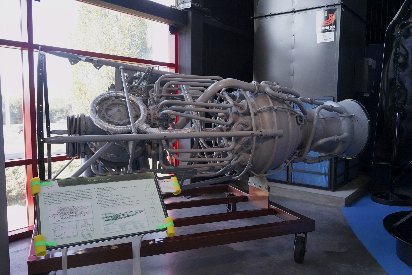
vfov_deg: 42.3
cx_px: 206
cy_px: 138
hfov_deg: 60.3
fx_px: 355
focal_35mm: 31
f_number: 9
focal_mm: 31
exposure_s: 1/100
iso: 8000
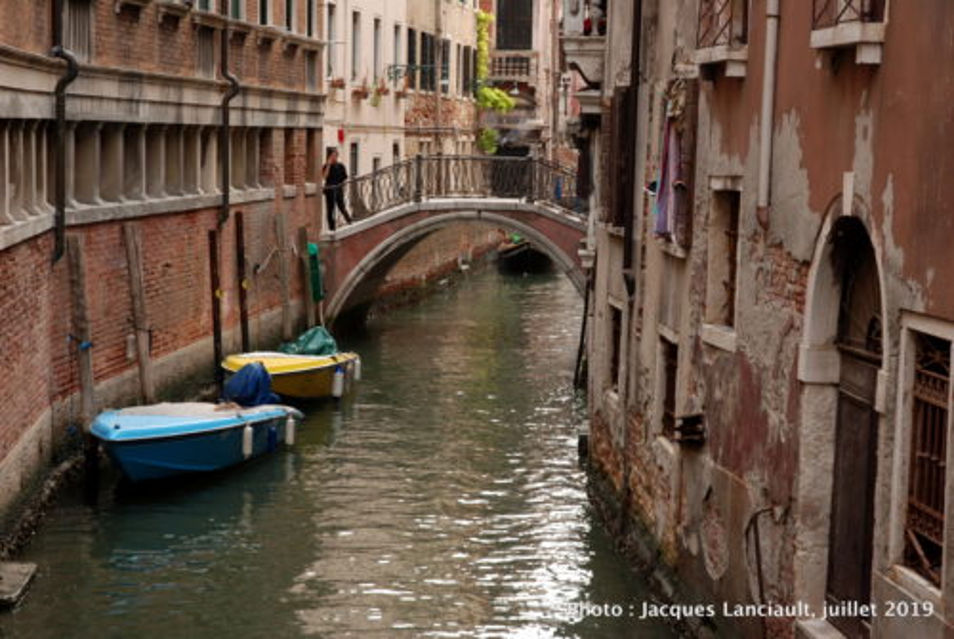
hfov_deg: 26.0
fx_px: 2070
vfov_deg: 17.6
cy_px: 320
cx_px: 477
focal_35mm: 78
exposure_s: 1/60
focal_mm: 52
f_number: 4.5
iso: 100
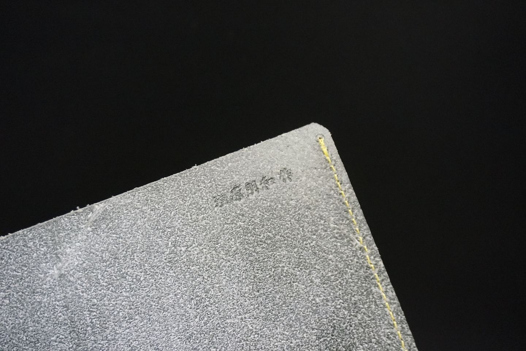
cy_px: 176
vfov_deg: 28.9
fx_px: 679
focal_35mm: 46
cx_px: 263
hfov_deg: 42.3
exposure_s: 1/125
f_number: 5
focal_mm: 31
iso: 3200
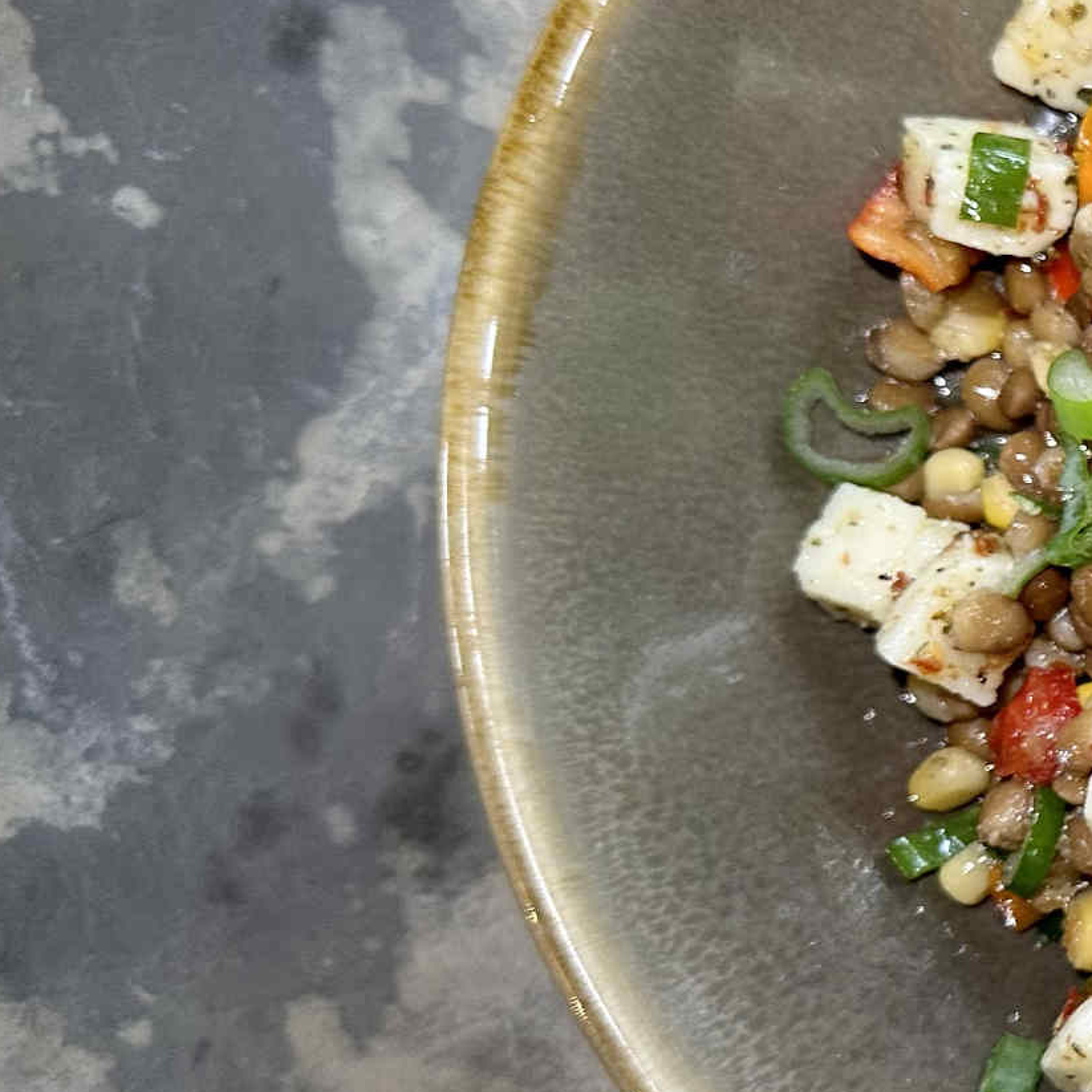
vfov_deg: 26.1
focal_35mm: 66
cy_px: 516
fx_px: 2356
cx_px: 1586
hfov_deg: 22.1
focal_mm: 6.86
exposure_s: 1/50
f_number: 1.78
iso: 200
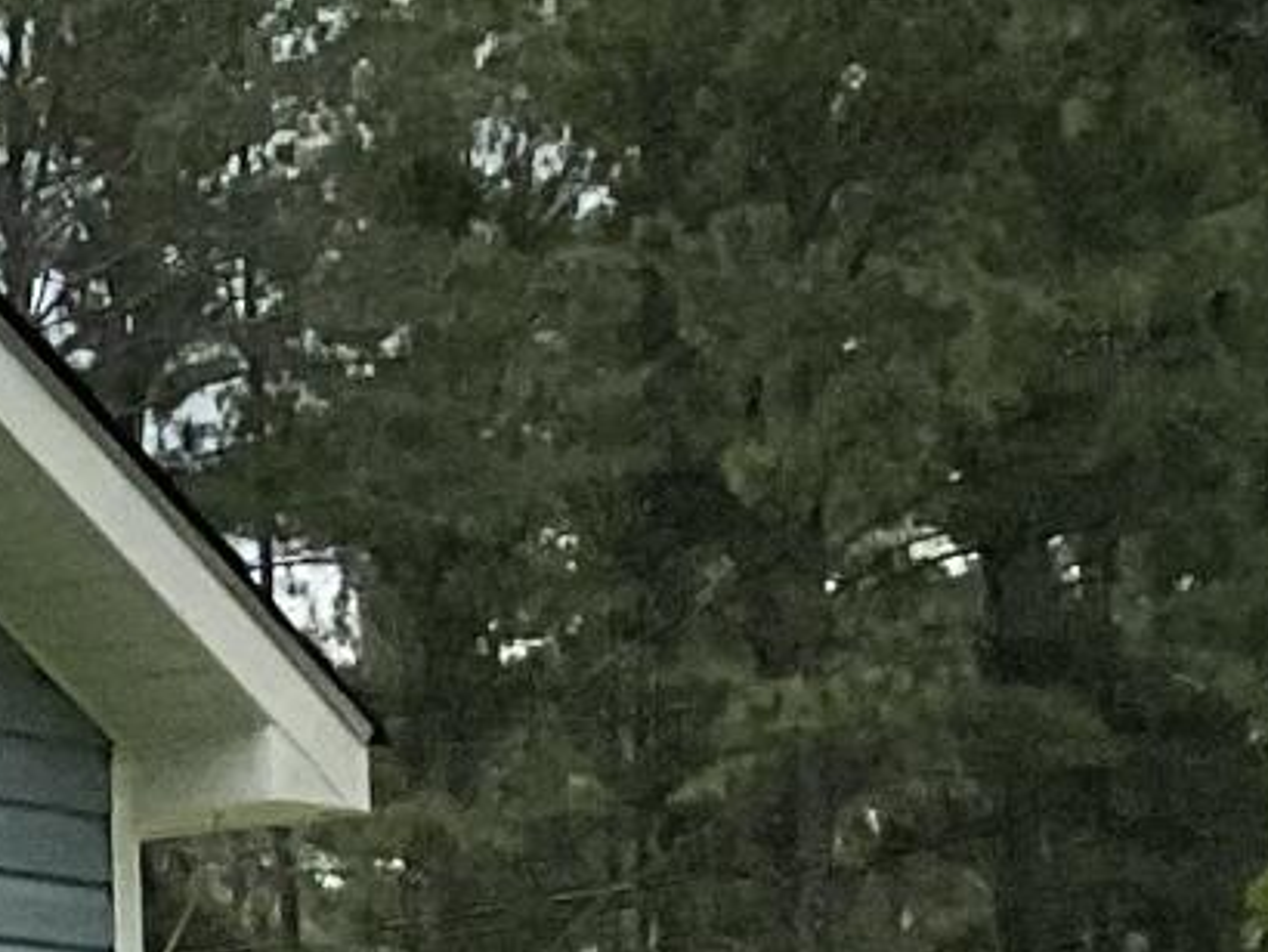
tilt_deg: +4.0
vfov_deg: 6.9
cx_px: -3151
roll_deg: +0.6
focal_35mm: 212
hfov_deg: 7.6
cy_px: 1447
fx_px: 7770
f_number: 1.8
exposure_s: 1/2667
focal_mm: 3
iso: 16
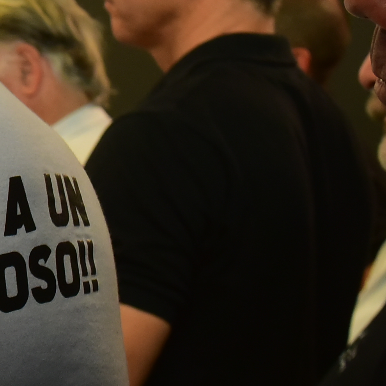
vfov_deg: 9.7
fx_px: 2271
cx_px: -267
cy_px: 126
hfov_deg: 9.3
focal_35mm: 180
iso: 1600
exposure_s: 1/80
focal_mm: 38
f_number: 6.3
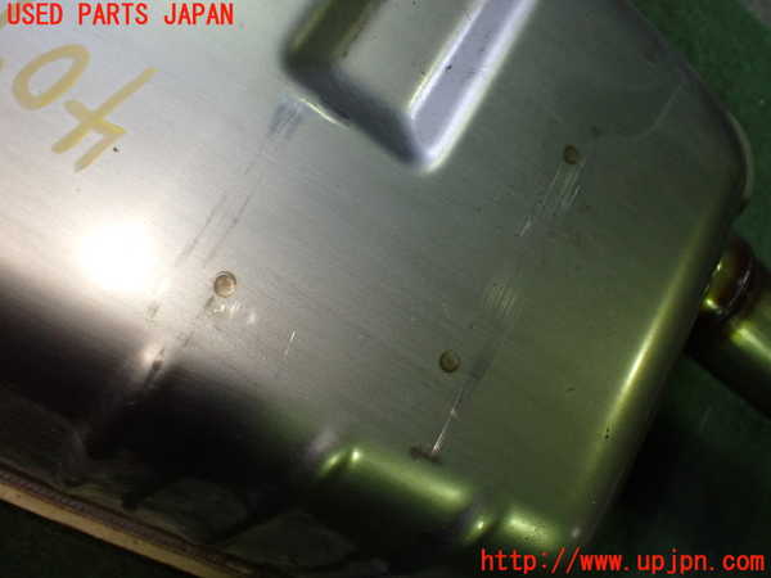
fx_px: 668
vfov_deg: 46.8
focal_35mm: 30
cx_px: 386
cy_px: 289
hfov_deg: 60.0
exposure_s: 1/125
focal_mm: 5.4
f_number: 2.3
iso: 400
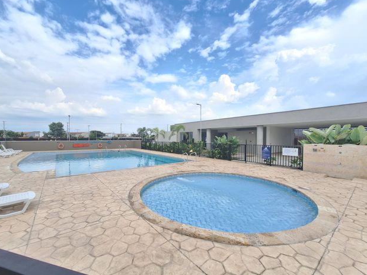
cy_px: 139
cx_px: 181
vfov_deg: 85.7
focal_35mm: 14
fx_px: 148
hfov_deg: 102.1
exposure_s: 1/1040
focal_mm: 1.74
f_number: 2.2
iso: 40
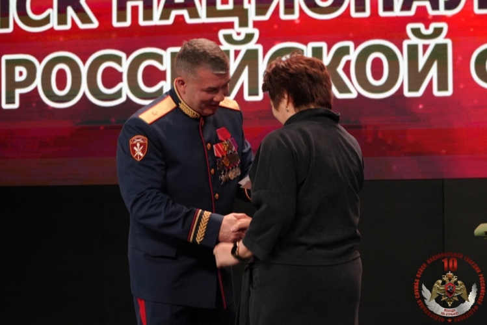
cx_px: 244
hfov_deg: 13.0
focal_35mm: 158
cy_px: 162
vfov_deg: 8.7
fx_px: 2131
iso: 1600
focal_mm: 105
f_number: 6.3
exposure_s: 1/160
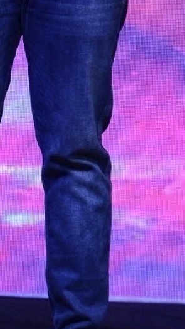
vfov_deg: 4.7
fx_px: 4016
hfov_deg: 2.6
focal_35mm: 461
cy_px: -15
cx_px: 60
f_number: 5.6
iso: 2500
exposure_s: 1/125
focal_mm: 85
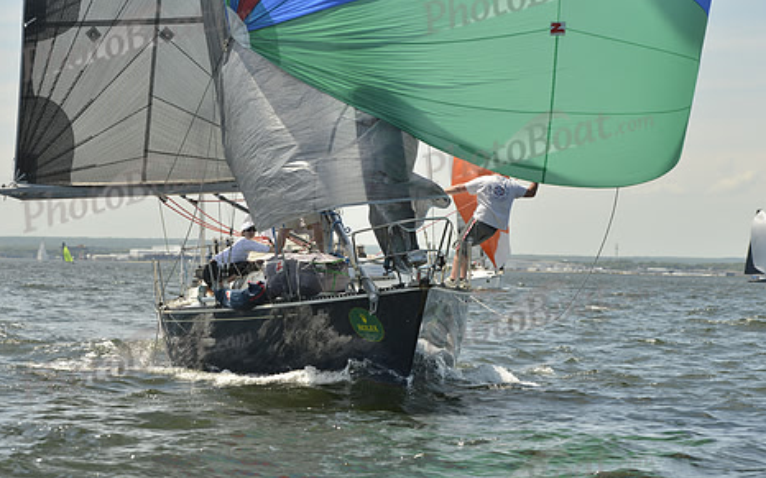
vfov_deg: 10.3
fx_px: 2651
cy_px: 252
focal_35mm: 127
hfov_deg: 16.4
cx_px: 339
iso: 280
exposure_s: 1/1600
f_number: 7.1
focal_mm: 100
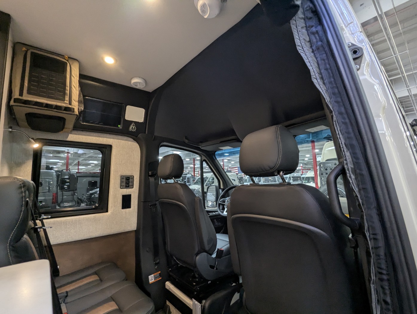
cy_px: 157
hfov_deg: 94.4
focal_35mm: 16
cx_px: 208
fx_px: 193
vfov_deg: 78.2
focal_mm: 2.35
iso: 192
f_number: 2.2
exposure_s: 1/40
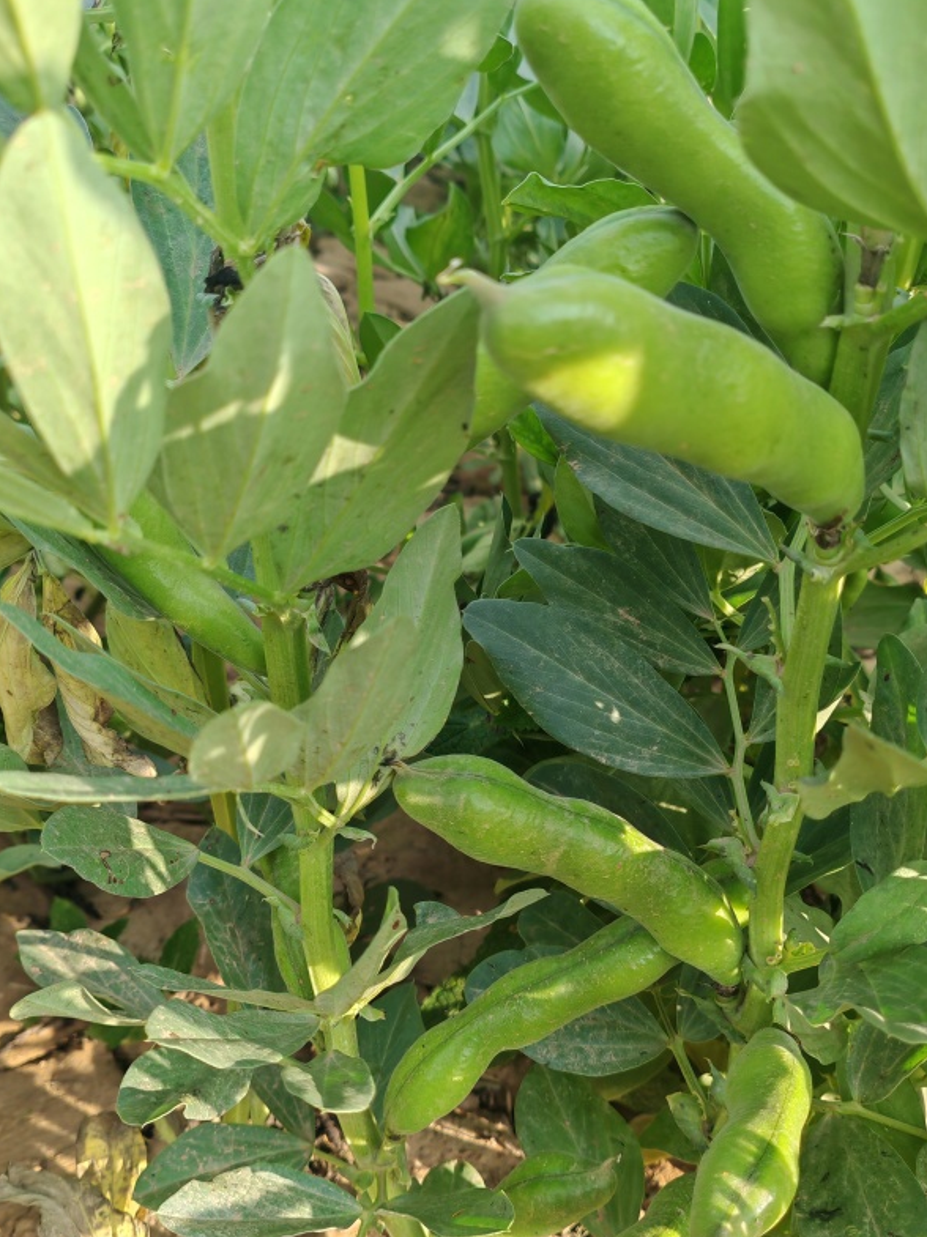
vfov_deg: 53.9
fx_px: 1215
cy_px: 675
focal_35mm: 34
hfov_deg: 41.7
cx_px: 514
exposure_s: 1/410
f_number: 1.9
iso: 50
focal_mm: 5.3
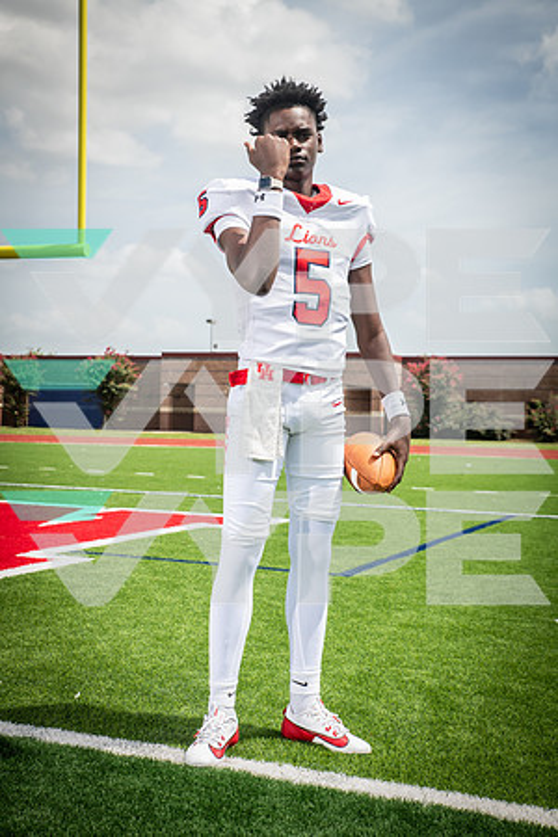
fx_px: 1116
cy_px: 418
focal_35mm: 48
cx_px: 279
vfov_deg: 41.1
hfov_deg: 28.1
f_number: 7.1
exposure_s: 1/500
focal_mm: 48
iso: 160
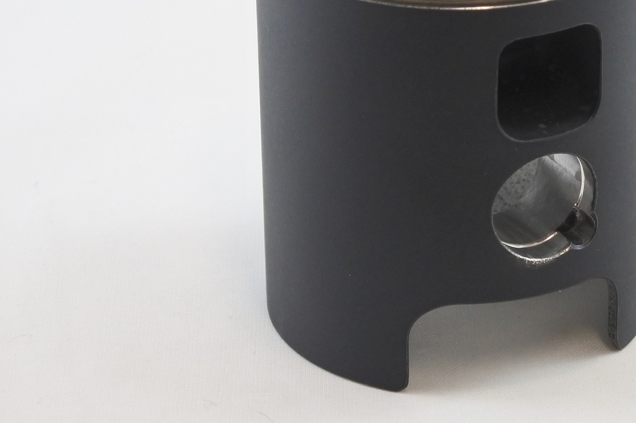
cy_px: 88
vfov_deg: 12.6
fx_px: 1907
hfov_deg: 18.8
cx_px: 457
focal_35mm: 108
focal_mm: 23.6
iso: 640
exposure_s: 1/125
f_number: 5
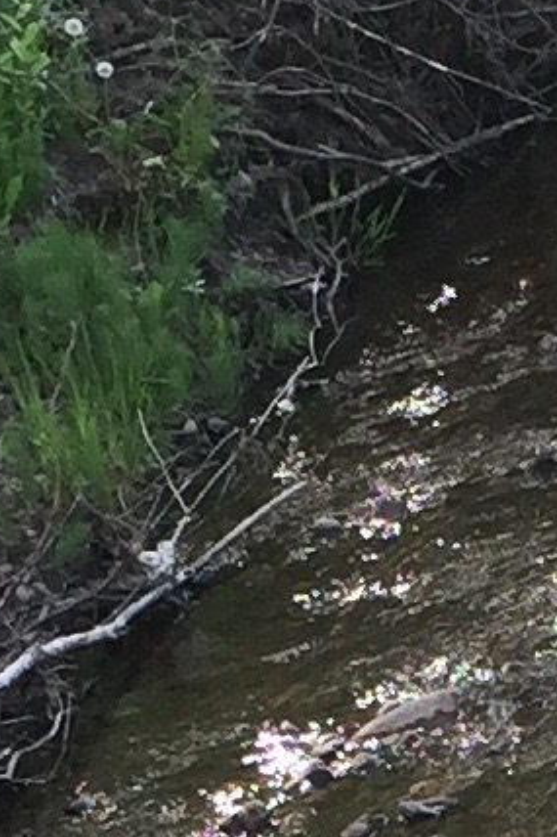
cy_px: 1635
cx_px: 956
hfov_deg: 5.9
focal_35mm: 230
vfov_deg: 8.5
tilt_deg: -26.5
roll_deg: +18.2
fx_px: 5342
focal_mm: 4.15
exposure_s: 1/156
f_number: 2.2
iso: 32
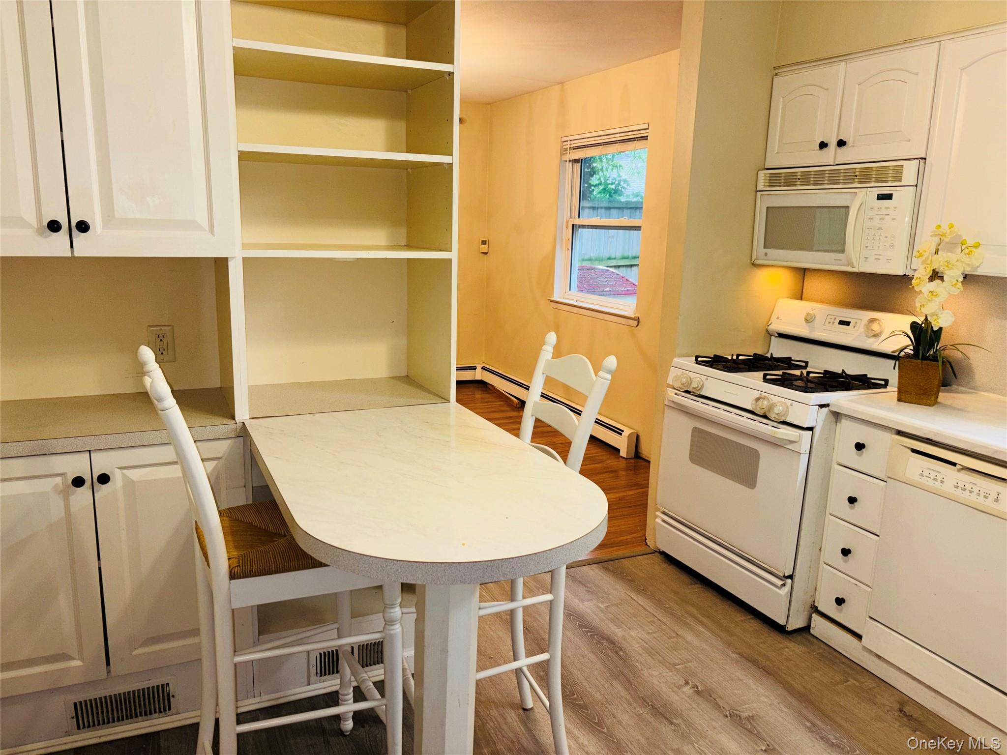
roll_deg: -1.6
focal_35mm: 26
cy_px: 378
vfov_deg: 53.1
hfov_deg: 67.3
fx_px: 756
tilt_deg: -11.8
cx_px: 504
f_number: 1.6
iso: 40
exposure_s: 1/30
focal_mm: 5.96
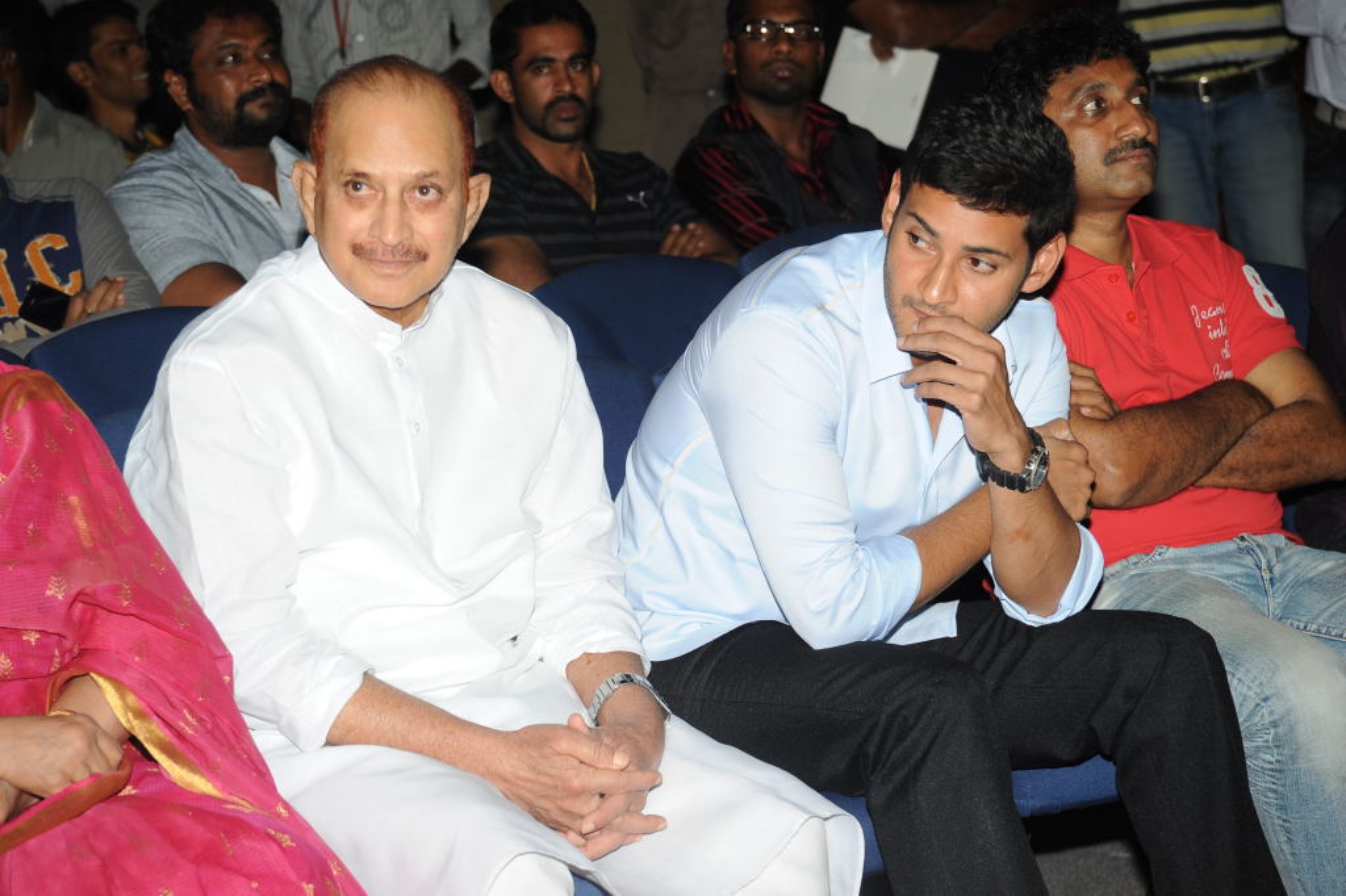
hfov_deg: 17.1
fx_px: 4485
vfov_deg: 11.4
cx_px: 673
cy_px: 448
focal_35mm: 120
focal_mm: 120
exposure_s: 1/125
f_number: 7.1
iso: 640
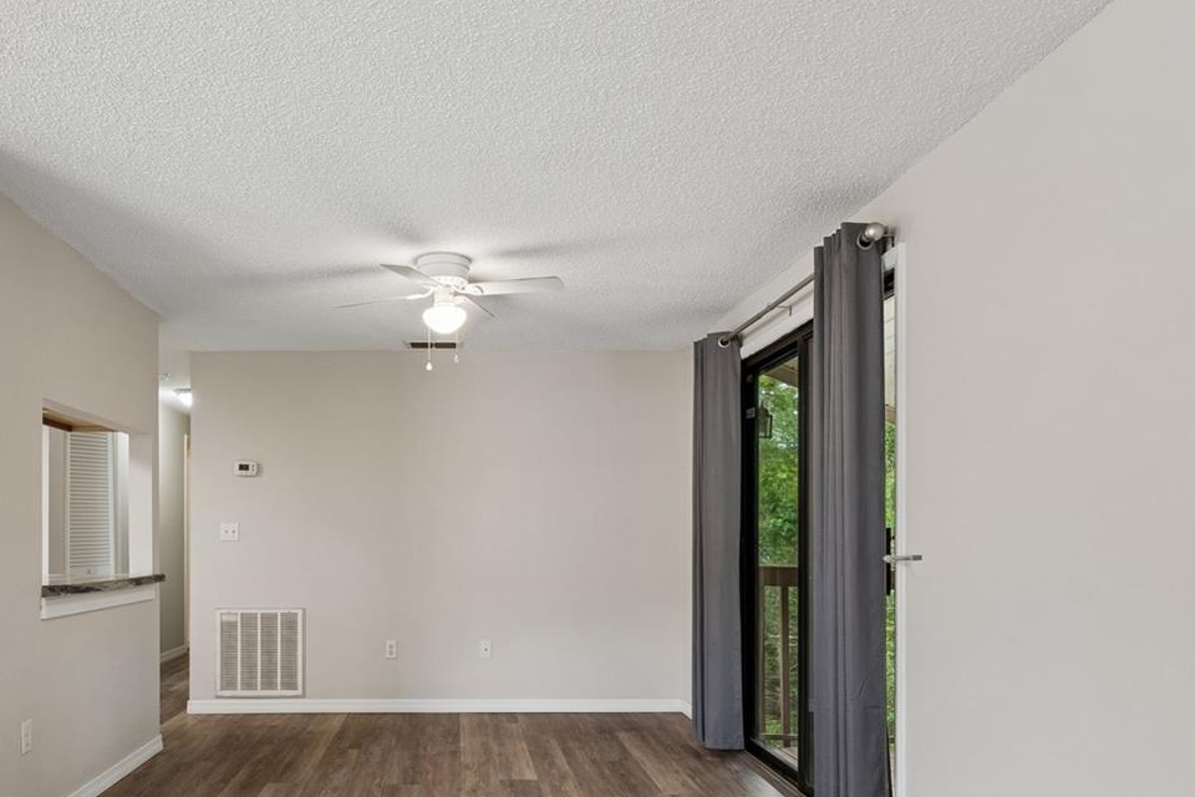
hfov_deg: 70.7
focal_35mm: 25
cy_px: 539
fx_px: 830
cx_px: 471
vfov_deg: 50.3
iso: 100
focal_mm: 10
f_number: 7.1
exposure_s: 1/6
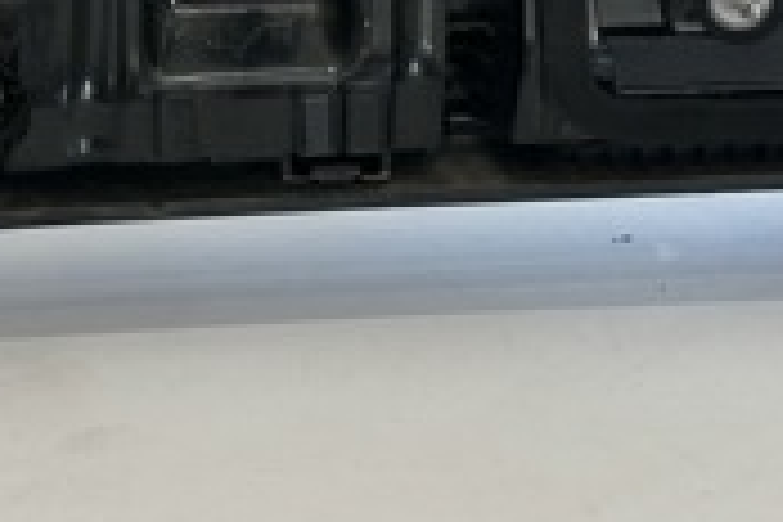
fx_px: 3980
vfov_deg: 7.4
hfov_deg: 11.1
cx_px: -4
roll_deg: +2.1
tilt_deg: -18.4
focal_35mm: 183
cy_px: -227
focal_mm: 6.86
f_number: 1.78
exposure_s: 1/134
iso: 80
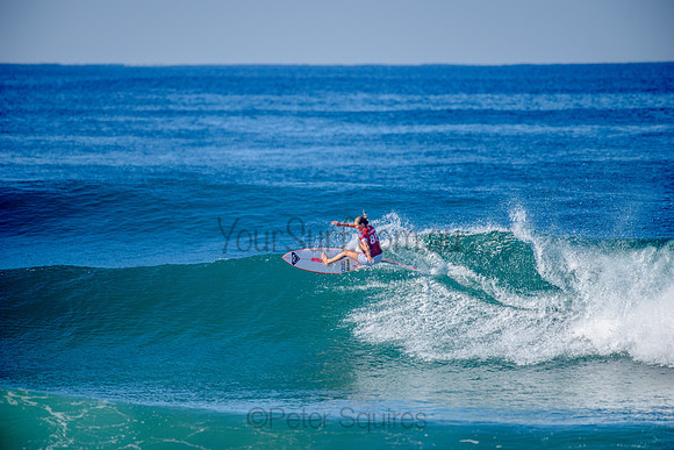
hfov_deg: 4.1
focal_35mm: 500
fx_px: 9363
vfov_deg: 2.8
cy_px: 225
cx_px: 337
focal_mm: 500
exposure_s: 1/1600
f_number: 5.6
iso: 200
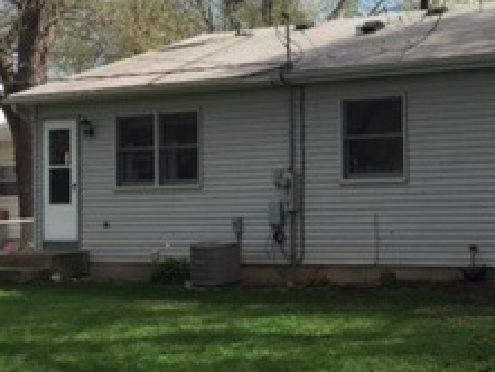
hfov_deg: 22.2
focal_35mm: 84
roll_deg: +0.5
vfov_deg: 17.6
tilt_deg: +0.8
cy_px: 159
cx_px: 517
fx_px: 1202
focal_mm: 4.15
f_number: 2.2
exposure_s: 1/1319
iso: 32
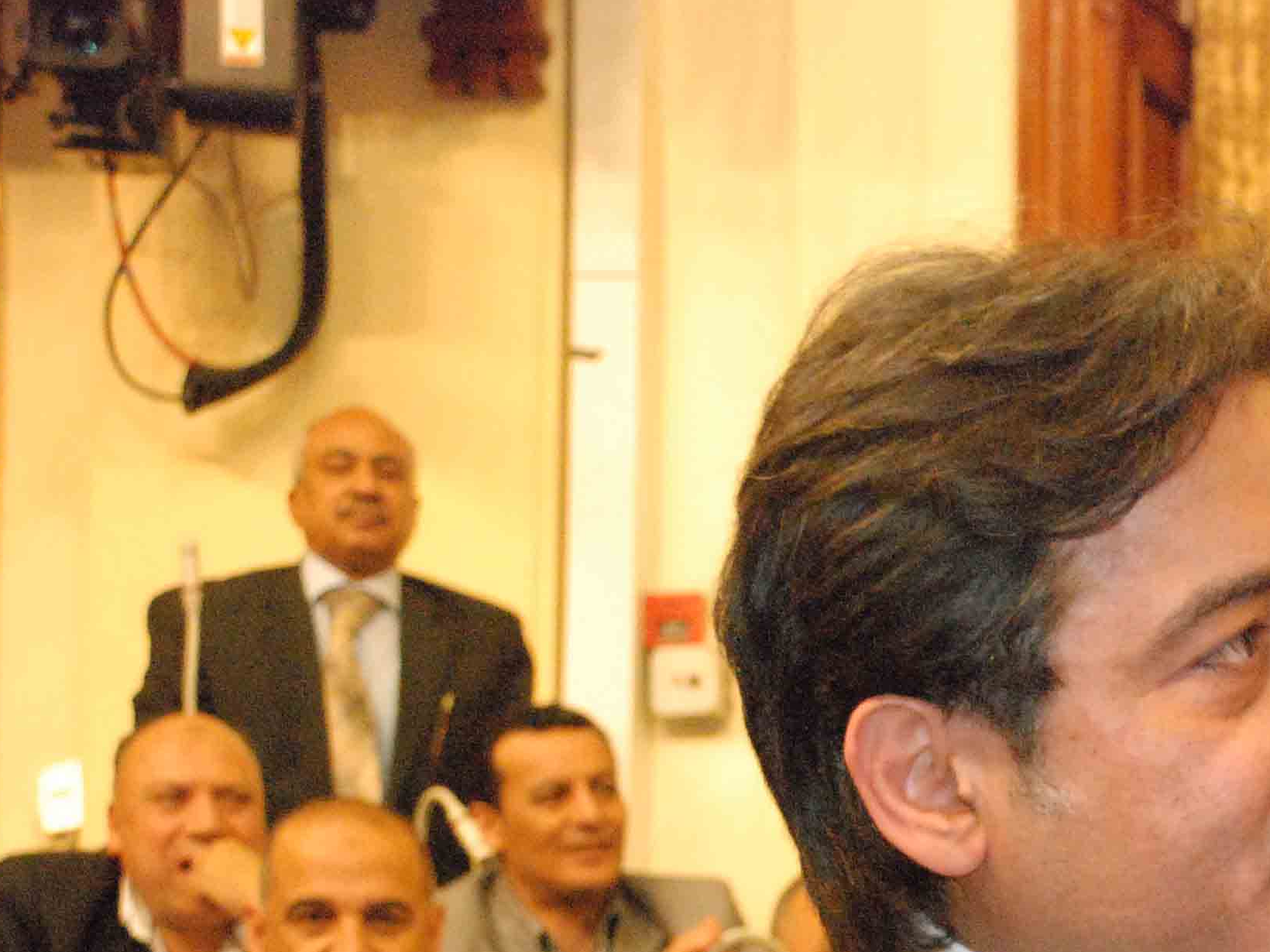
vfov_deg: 9.8
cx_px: 1453
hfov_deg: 12.9
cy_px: 976
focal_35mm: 150
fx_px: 5503
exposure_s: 1/60
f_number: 7.1
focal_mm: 44
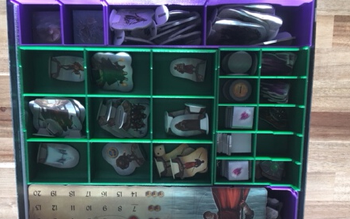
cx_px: 168
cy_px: 138
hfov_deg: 52.7
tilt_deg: -81.0
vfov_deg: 34.3
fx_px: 353
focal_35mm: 37
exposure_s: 1/100
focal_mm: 4.15
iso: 40
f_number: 2.2
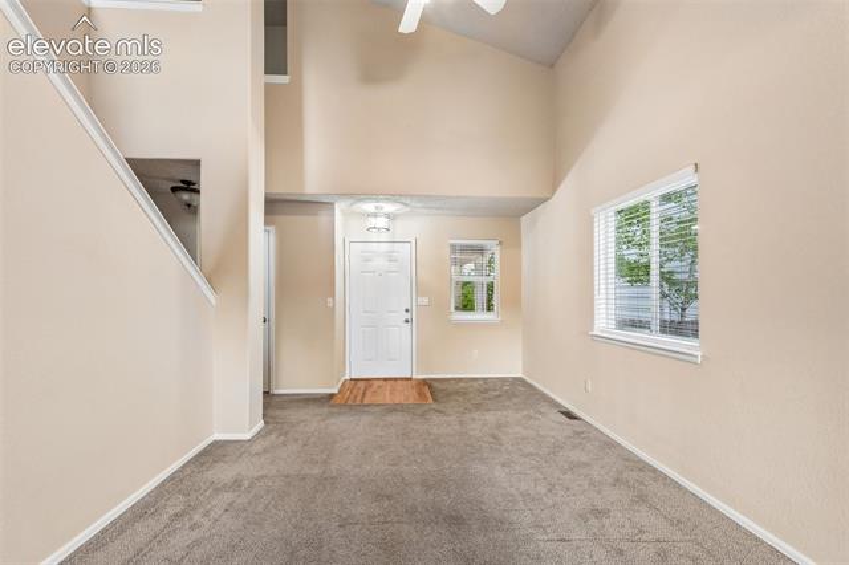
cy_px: 282
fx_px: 354
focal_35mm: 15
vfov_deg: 77.3
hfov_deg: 100.4
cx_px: 424
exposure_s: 1/20
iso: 640
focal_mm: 10
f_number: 9
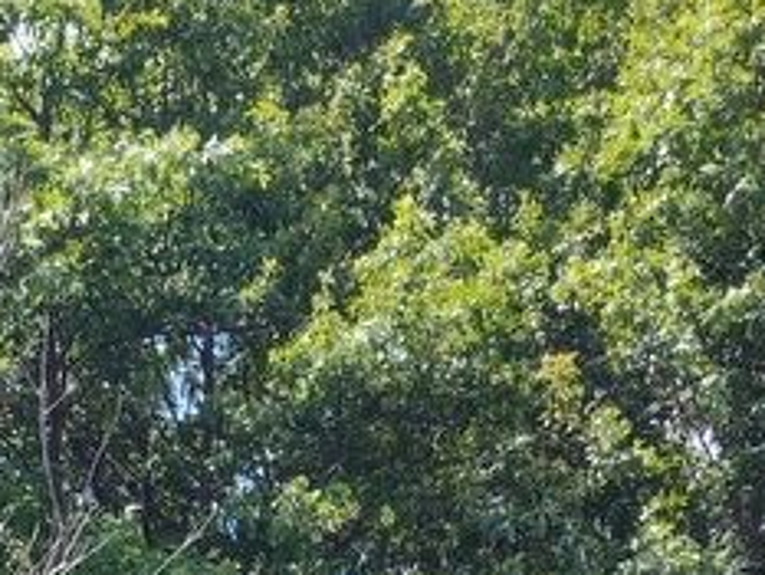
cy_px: 1255
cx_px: 121
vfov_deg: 14.4
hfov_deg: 24.2
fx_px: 1747
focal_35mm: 79
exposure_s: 1/799
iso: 100
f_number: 1.8
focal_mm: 5.56
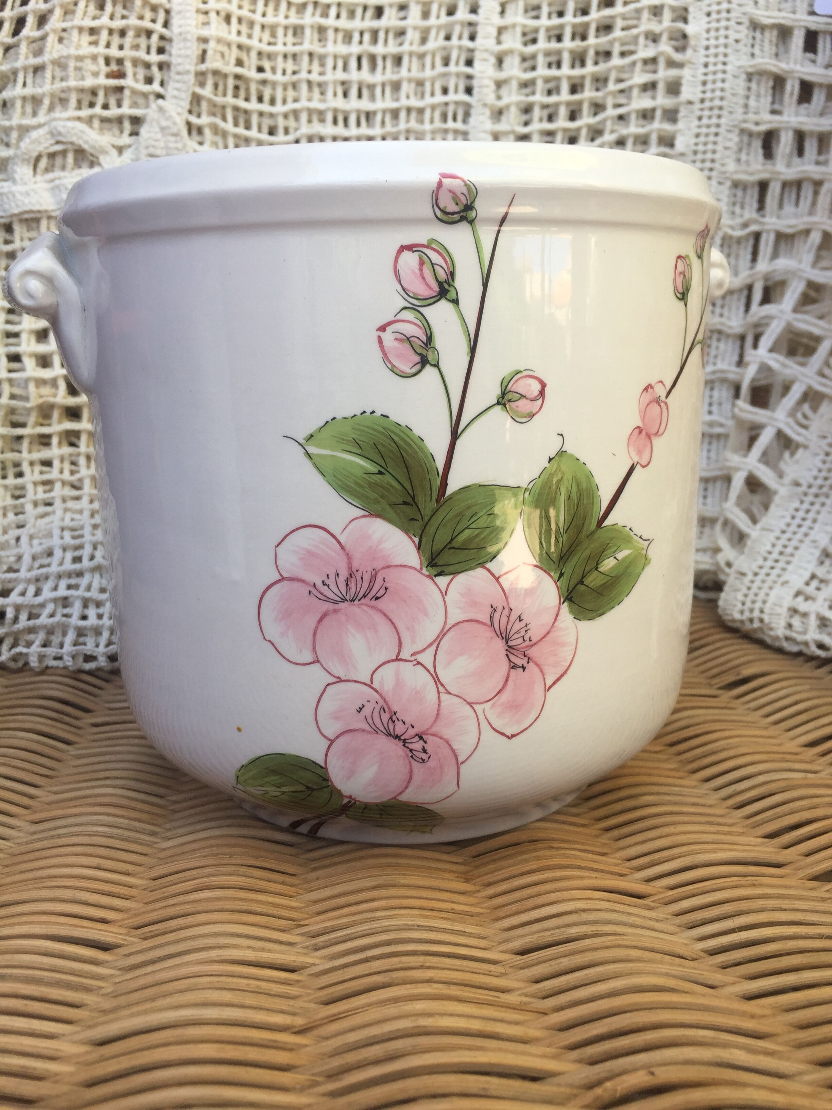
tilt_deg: -15.4
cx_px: 416
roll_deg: -1.5
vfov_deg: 61.7
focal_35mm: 29
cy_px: 555
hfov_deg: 48.2
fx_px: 929
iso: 32
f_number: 2.2
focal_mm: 4.15
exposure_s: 1/230
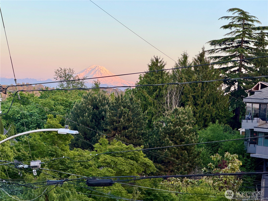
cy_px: 100
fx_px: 774
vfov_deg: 14.8
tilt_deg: +0.4
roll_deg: -3.4
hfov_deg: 19.6
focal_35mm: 100
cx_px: 134
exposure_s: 1/121
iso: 40
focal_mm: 16.89
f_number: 2.8
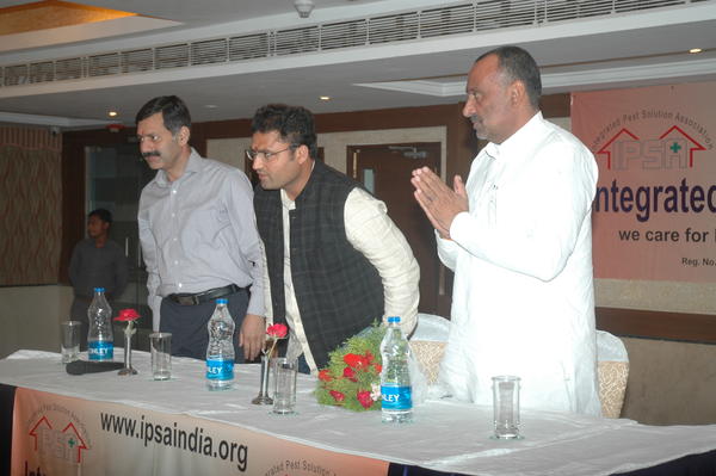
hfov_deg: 33.4
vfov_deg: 22.6
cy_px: 238
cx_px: 358
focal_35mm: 60
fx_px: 1192
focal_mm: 40
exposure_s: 1/60
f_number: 4.5
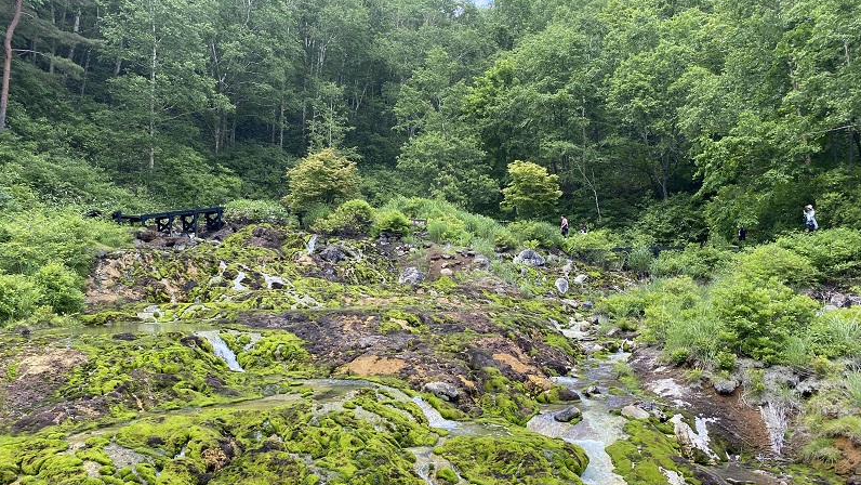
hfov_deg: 66.1
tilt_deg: -0.7
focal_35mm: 29
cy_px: 305
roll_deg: +1.3
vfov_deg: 39.9
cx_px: 421
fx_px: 662
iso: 32
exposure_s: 1/475
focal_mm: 4.25
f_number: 1.8
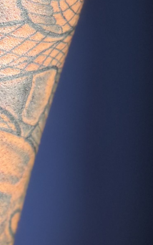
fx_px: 887
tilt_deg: -8.4
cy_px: -57
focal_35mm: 133
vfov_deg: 15.1
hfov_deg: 9.8
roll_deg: +5.6
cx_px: -1
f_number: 1.6
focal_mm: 5.96
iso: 250
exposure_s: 1/60
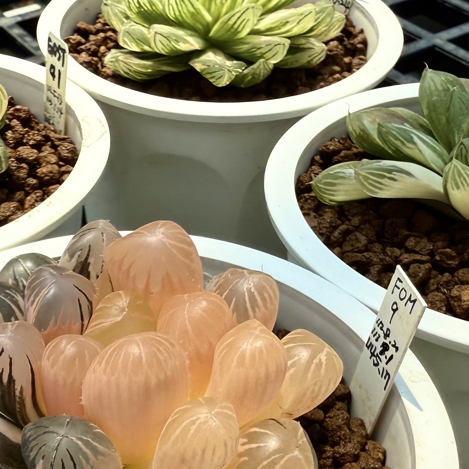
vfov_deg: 31.6
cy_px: 273
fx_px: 828
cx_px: 105
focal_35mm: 54
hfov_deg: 31.0
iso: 40
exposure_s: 1/908
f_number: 2.2
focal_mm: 2.22
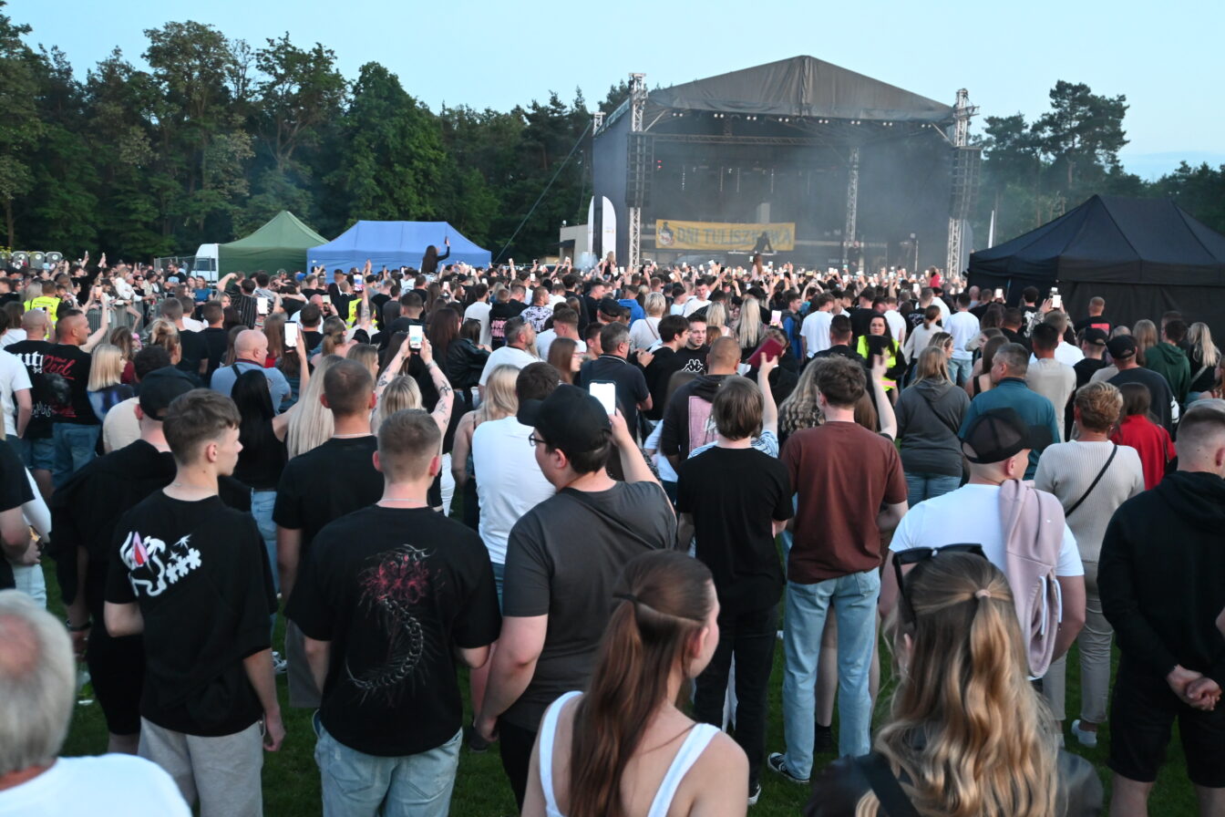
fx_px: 1174
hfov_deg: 55.1
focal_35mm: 34
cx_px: 612
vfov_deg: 38.4
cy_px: 408
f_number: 4.2
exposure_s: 1/40
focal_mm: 23
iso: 2200
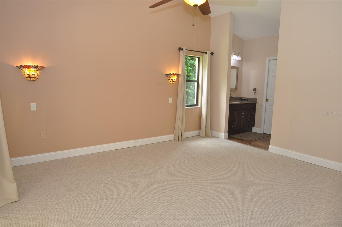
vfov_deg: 59.3
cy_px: 114
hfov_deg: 81.3
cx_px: 171
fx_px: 199
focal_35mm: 21
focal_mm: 14
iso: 400
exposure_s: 1/60
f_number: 4
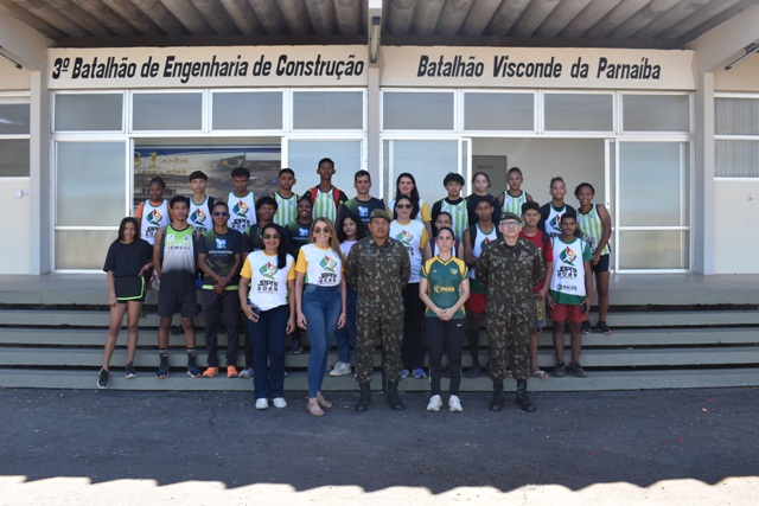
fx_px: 633
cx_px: 380
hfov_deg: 61.9
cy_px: 253
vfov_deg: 43.6
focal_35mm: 30
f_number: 7.1
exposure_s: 1/200
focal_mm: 20
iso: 400
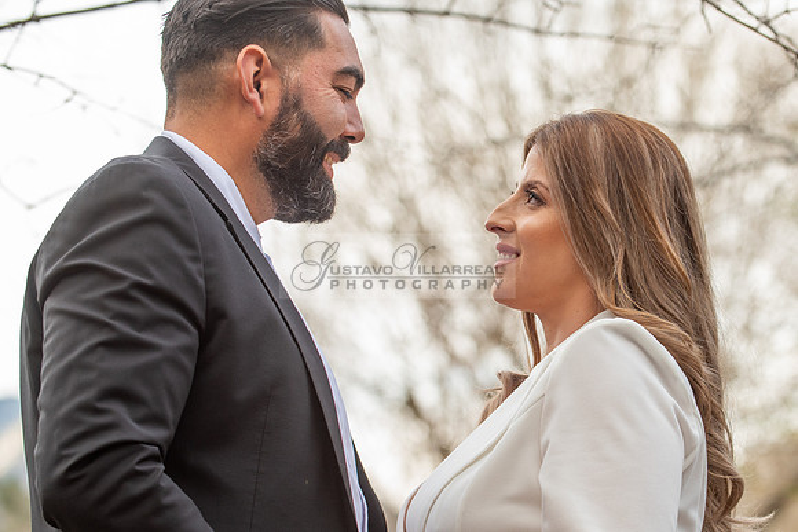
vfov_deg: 8.3
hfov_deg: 12.4
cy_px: 355
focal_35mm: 165
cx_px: 597
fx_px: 3662
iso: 250
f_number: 3.5
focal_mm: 105
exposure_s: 1/200
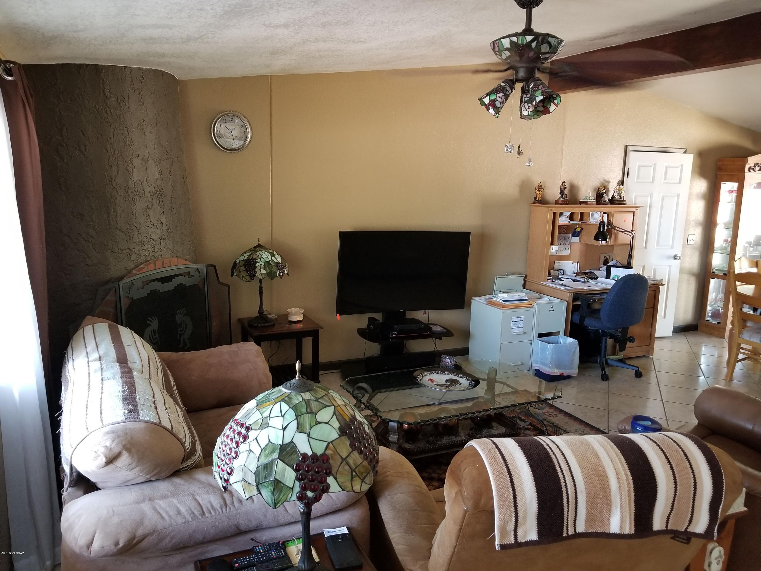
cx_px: 380
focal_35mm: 26
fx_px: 572
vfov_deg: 53.1
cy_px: 286
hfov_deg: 67.3
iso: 200
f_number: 1.7
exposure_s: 1/23
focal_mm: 4.25
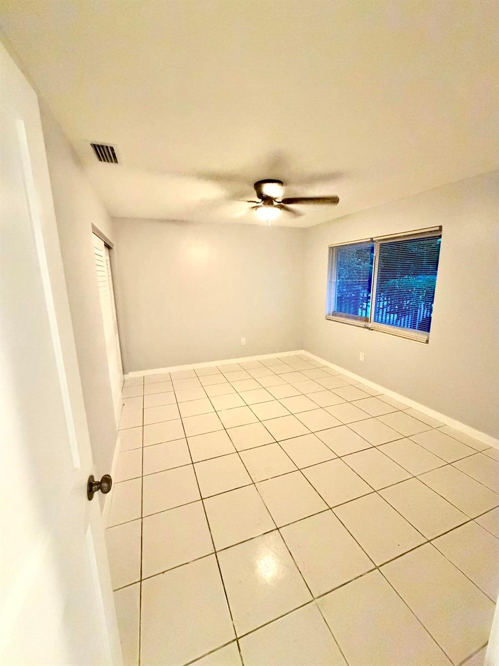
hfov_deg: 85.7
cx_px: 250
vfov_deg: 102.1
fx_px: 269
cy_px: 333
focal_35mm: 14
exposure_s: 1/60
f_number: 2.2
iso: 1000
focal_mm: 2.22
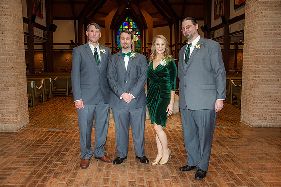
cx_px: 140
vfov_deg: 41.1
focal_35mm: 32
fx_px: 250
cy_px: 94
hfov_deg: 58.7
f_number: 5.6
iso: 1250
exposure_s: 1/160
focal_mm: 32
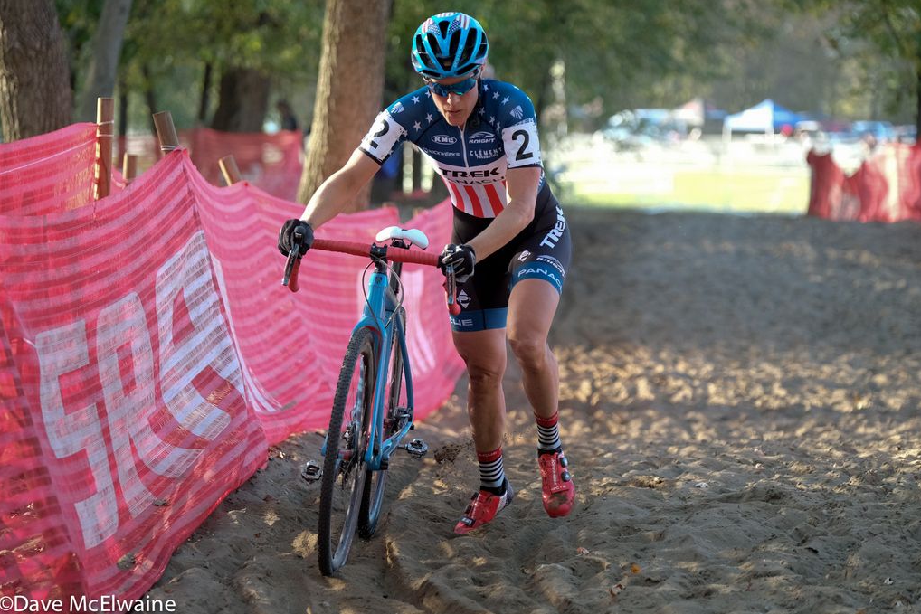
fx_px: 4094
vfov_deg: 8.6
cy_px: 307
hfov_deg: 12.8
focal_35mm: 160
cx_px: 461
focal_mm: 106
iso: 1600
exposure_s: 1/1250
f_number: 3.2
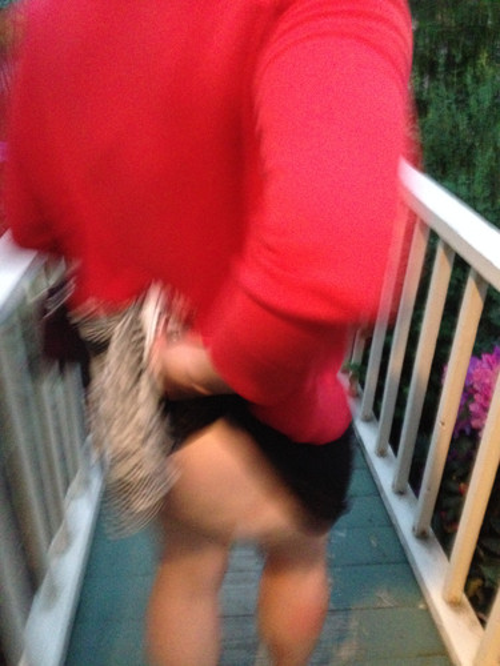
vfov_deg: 55.4
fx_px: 636
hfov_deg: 42.9
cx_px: 250
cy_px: 333
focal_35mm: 33
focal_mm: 4.12
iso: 800
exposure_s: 1/15
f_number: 2.4
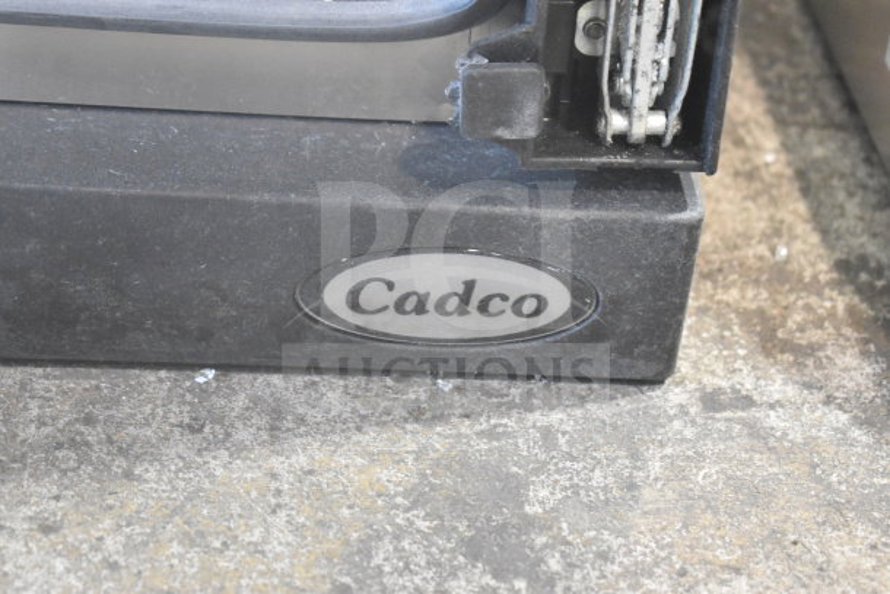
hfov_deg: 24.6
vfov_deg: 16.6
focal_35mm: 82
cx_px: 445
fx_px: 2040
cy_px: 297
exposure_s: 1/125
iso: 6400
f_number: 5.6
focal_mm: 55
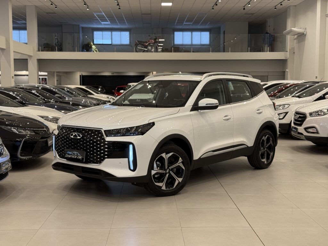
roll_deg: +0.5
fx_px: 455
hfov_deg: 39.7
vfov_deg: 30.3
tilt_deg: -4.1
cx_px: 164
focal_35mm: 48
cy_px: 123
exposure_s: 1/60
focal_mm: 6.76
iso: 125
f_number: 1.78
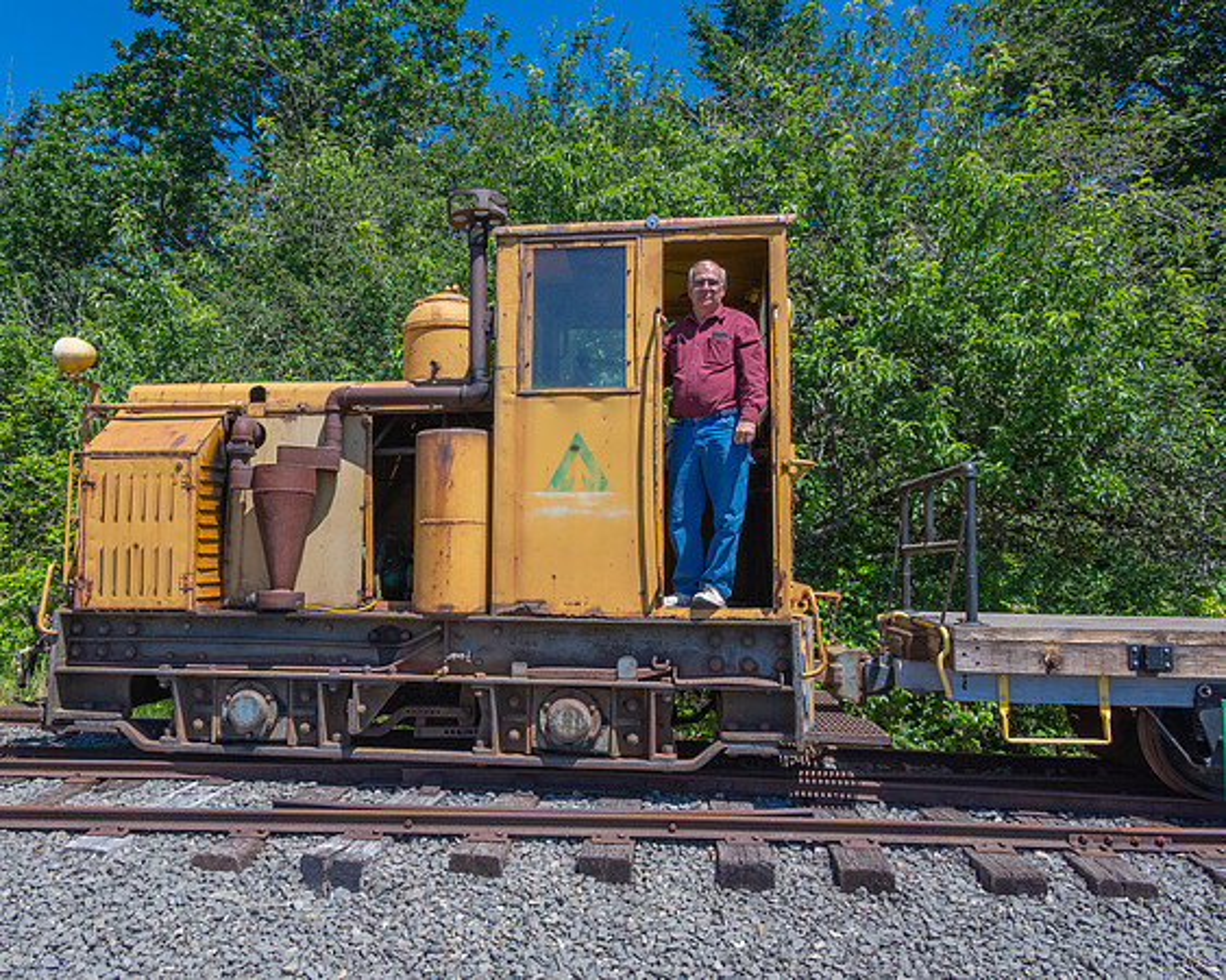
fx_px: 980
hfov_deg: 63.9
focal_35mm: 27
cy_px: 490
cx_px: 540
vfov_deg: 53.1
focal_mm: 24
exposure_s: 1/1000
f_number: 9
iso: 640
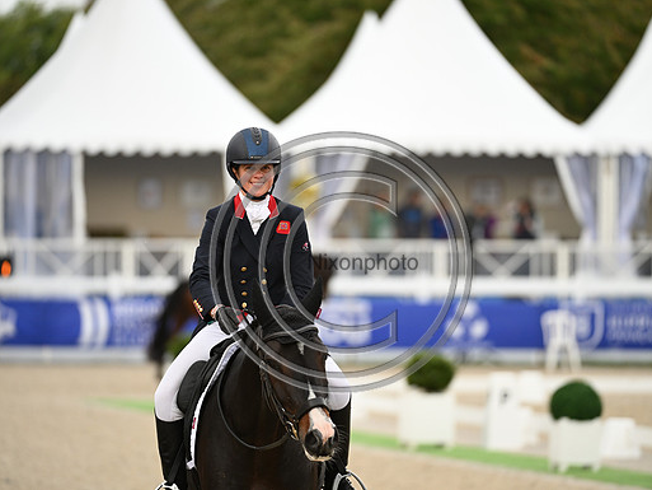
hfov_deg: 5.9
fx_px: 6349
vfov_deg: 4.4
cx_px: 327
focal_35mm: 337
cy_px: 245
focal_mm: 310
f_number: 4.5
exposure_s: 1/1000
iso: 800
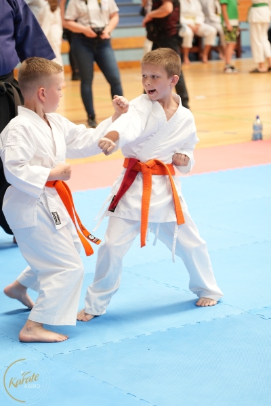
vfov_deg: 19.5
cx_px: 136
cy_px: 203
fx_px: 1186
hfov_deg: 13.0
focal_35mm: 105
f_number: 4.5
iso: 800
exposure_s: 1/160
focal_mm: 105
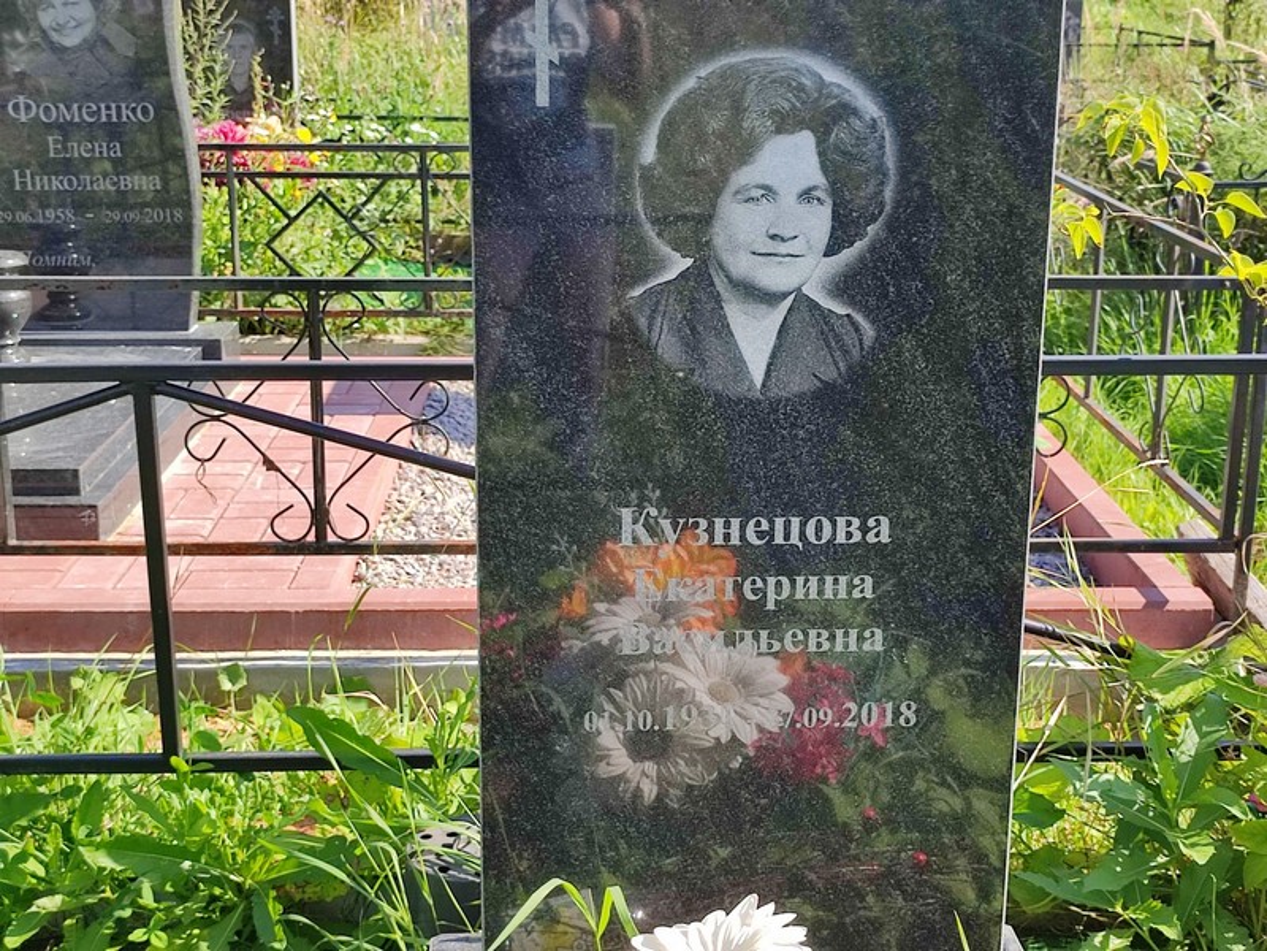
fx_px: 915
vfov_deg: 54.9
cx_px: 634
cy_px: 476
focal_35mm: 25
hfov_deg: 69.4
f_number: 1.9
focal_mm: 6.04
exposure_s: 1/330
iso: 50
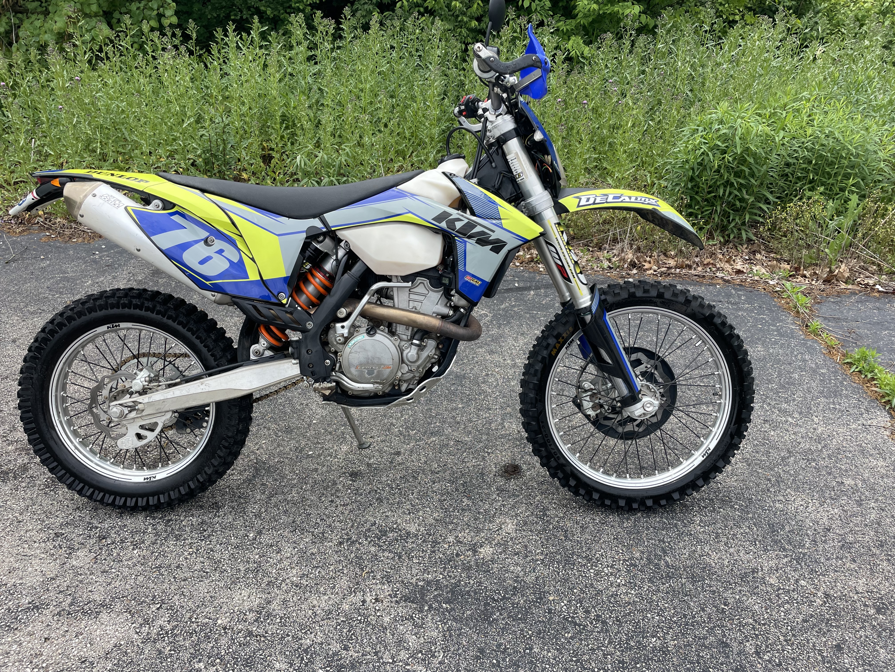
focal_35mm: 26
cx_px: 448
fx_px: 672
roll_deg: -5.2
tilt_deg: -24.5
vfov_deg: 53.1
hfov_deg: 67.3
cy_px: 336
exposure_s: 1/1319
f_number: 1.6
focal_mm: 4.2
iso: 32
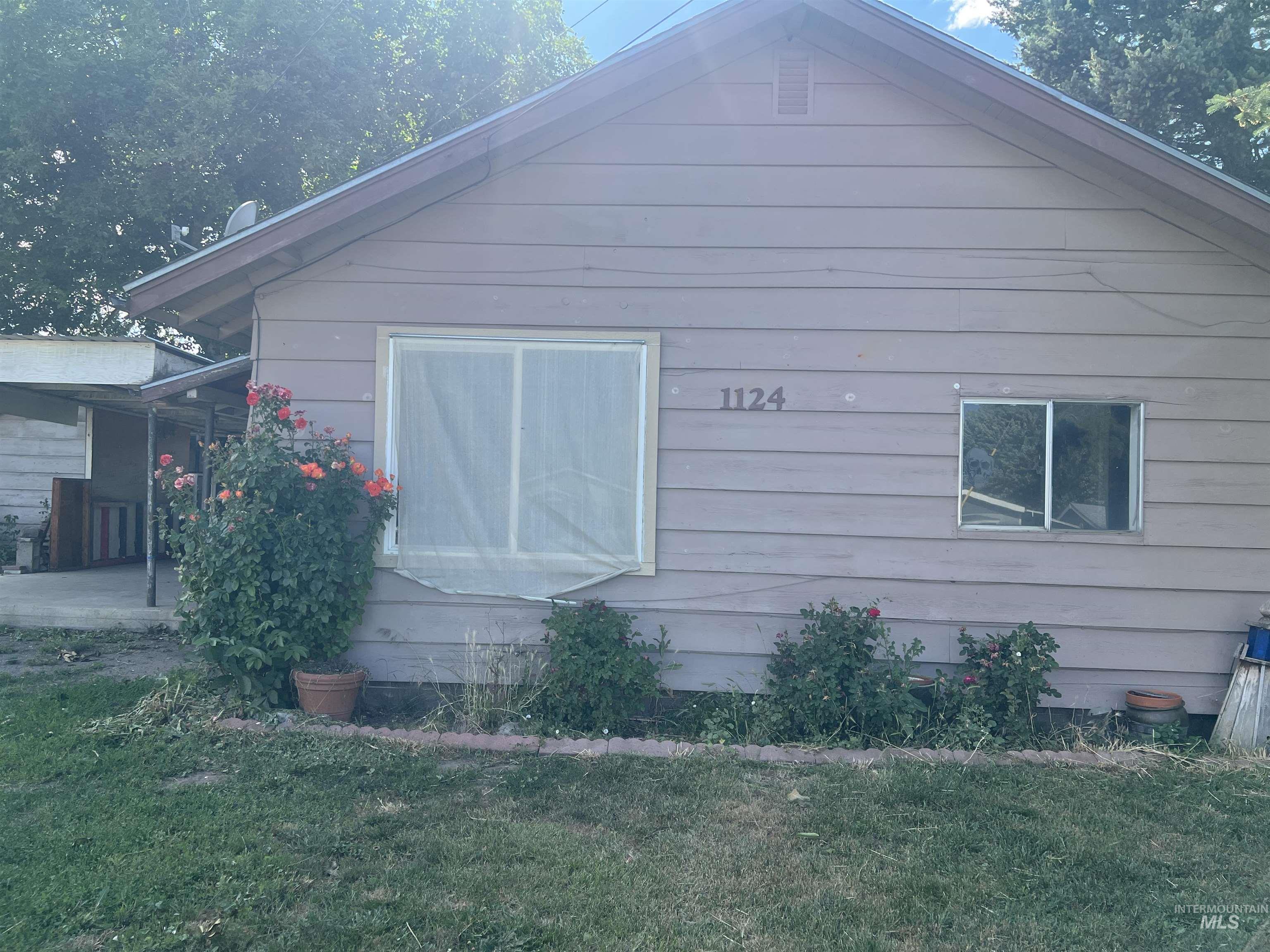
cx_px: 635
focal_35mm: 26
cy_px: 476
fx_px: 954
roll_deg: -1.7
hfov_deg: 67.3
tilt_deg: +0.7
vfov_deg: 53.1
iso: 50
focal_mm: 5.7
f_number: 1.5
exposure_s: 1/1266
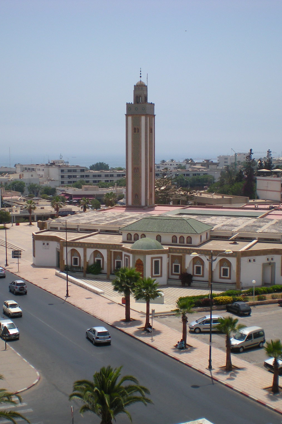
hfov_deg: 25.5
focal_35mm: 53
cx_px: 129
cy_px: 212
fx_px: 623
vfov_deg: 37.5
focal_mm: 6.3
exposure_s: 1/868
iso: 64
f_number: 4.6
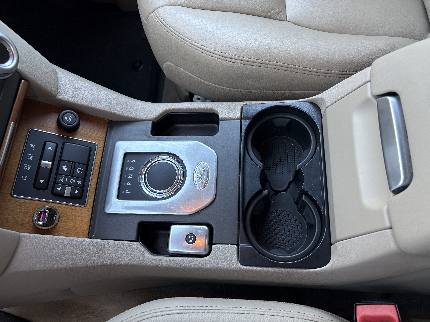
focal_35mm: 26
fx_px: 323
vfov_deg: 53.1
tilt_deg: -66.4
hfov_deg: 67.3
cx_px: 215
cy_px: 161
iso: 125
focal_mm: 5.96
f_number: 1.6
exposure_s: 1/81
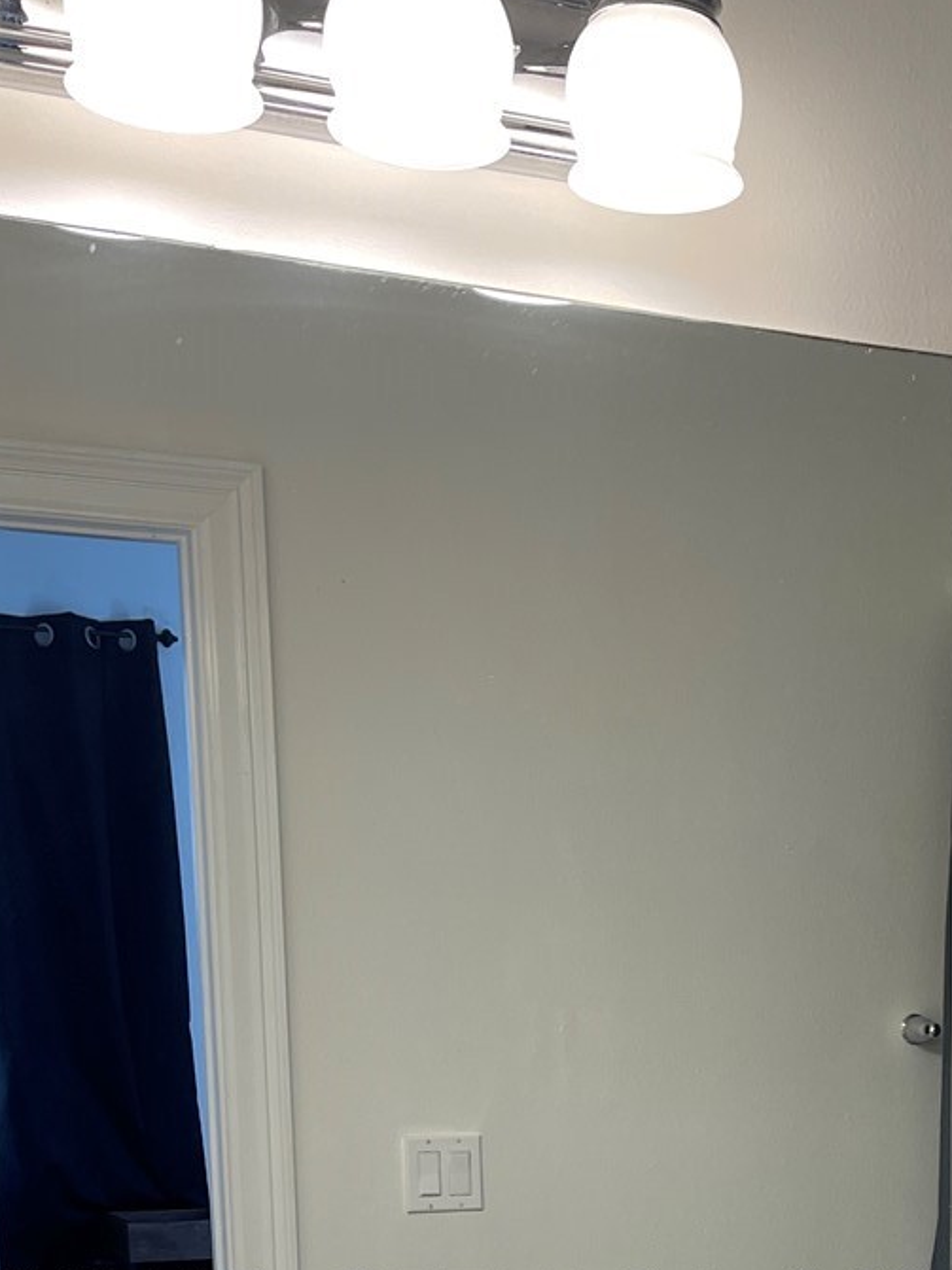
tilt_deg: -8.5
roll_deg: -0.4
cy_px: 1310
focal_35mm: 62
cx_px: 888
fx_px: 2274
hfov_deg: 22.9
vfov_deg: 28.9
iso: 80
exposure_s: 1/120
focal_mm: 5.1
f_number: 1.6
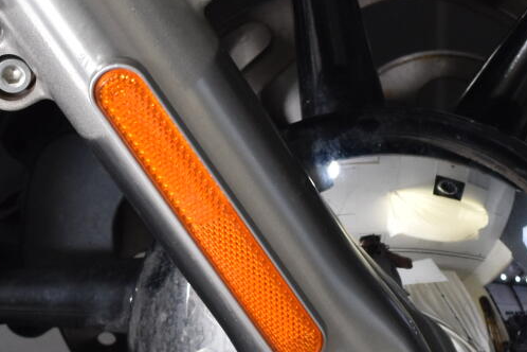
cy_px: 219
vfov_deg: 6.5
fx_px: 3089
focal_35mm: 211
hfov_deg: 9.8
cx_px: 279
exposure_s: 1/160
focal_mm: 35
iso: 800
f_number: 4.5
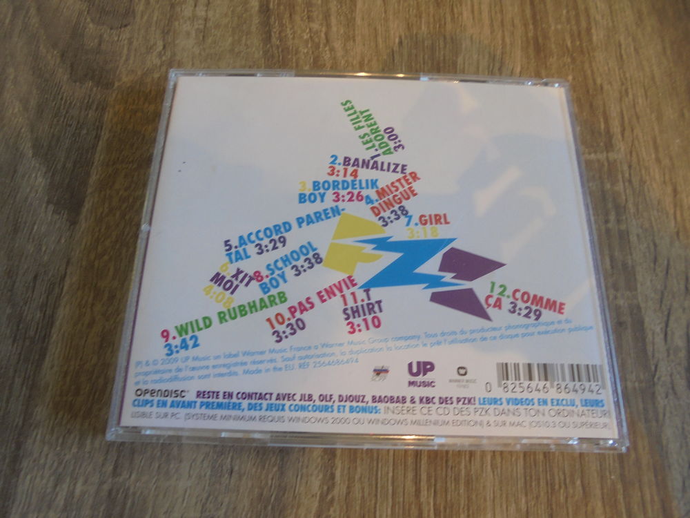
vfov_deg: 53.1
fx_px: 518
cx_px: 345
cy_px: 259
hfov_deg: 67.3
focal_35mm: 26
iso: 100
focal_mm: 4.6
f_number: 3.5
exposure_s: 1/30
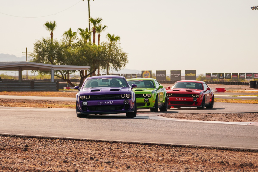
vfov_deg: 7.9
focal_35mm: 174
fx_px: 1247
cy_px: 86
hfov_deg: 11.8
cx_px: 129
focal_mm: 116
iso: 100
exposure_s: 1/800
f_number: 5.6
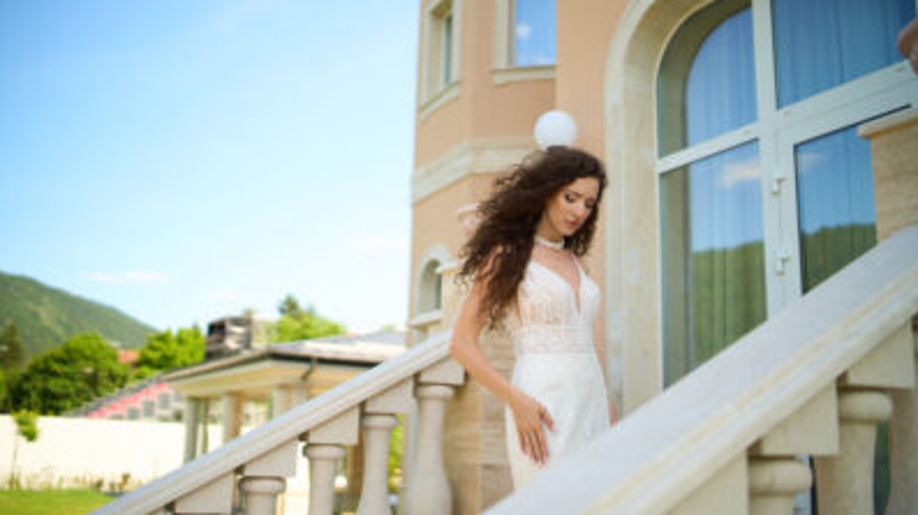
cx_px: 458
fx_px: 900
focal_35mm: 37
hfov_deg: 54.0
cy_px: 278
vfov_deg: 31.9
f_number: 1.4
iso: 100
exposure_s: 1/4000
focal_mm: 35
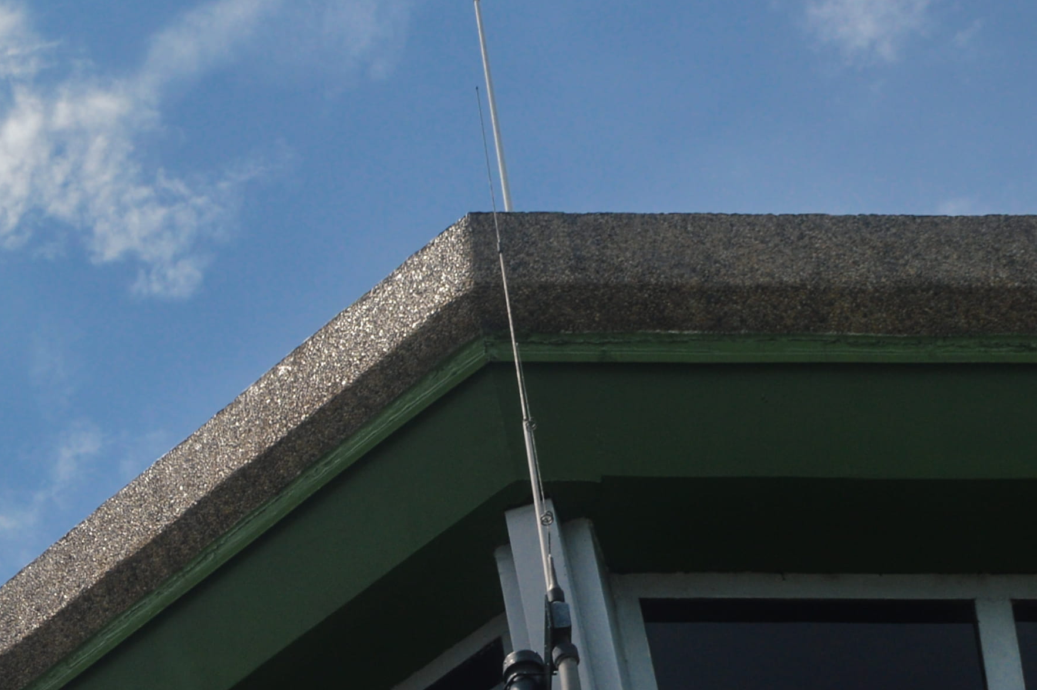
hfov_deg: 21.5
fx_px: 2648
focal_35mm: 92
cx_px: 41
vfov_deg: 13.9
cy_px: 1024
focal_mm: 18
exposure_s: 1/320
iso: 100
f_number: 9
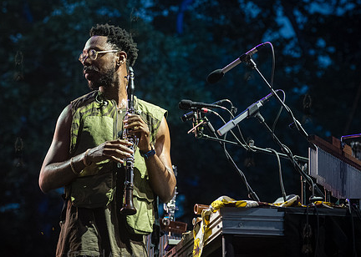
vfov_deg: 9.5
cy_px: 95
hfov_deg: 13.3
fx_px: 1547
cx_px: 142
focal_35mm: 151
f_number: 4
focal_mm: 100
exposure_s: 1/320
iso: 4000
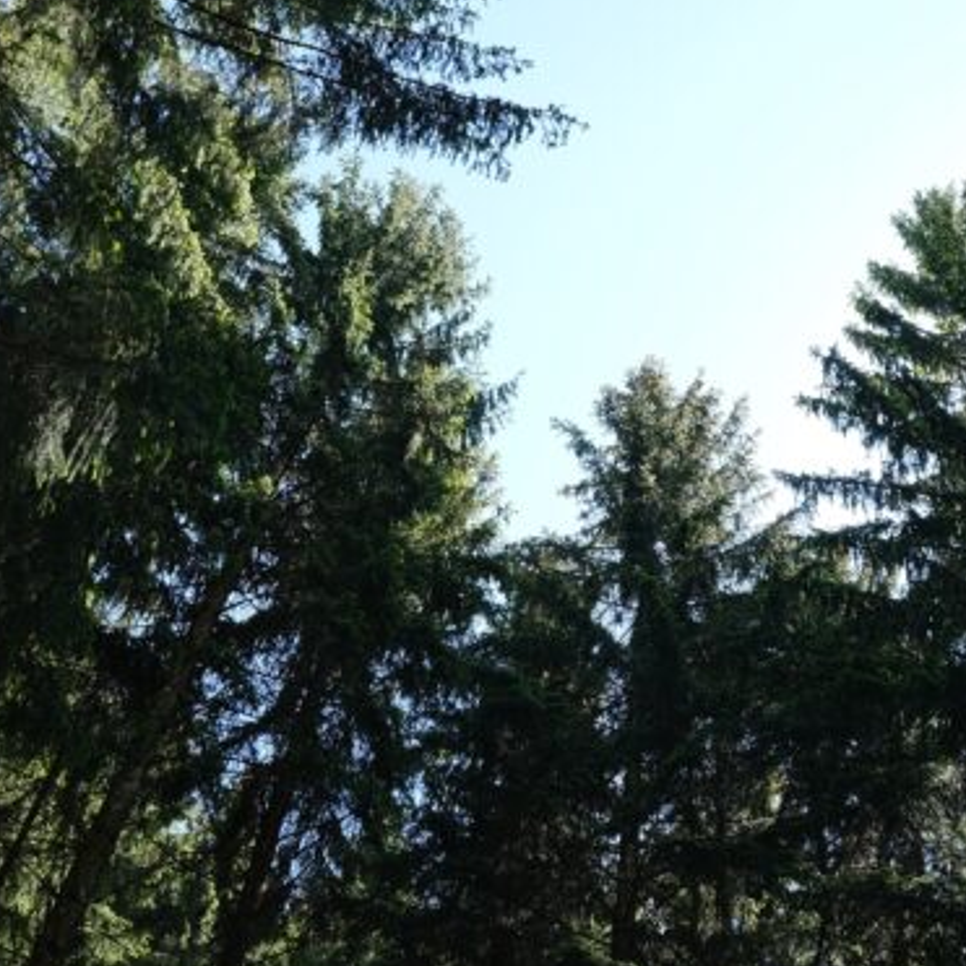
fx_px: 1705
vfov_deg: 31.4
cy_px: 333
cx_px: 605
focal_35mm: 54
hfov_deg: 31.5
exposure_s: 1/150
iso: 320
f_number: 5.6
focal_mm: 15
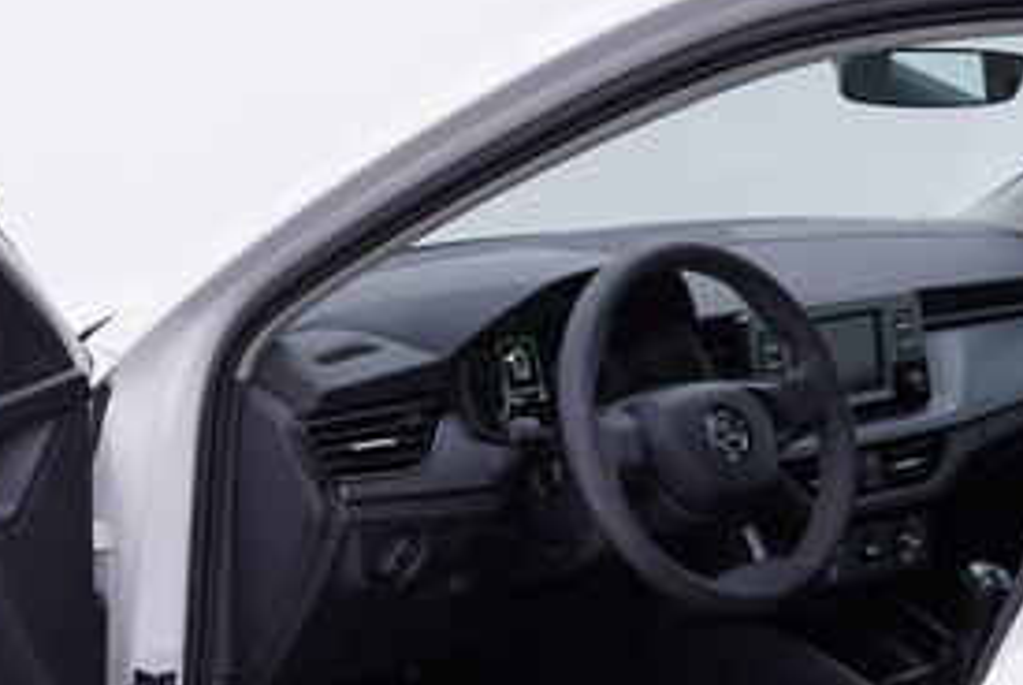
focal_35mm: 72
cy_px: 538
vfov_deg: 18.8
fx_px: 2048
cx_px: 134
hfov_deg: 27.2
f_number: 4
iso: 125
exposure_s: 1/60
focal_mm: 24
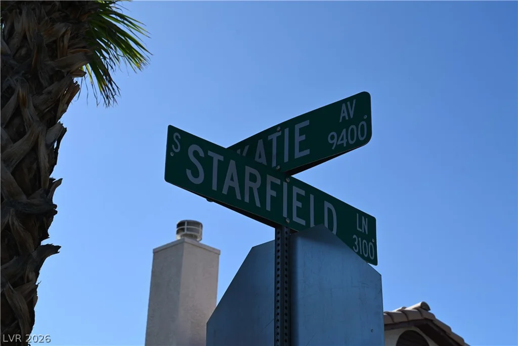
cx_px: 259
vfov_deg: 22.6
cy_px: 173
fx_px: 863
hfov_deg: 33.4
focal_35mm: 60
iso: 100
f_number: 8
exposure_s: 1/500
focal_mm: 60
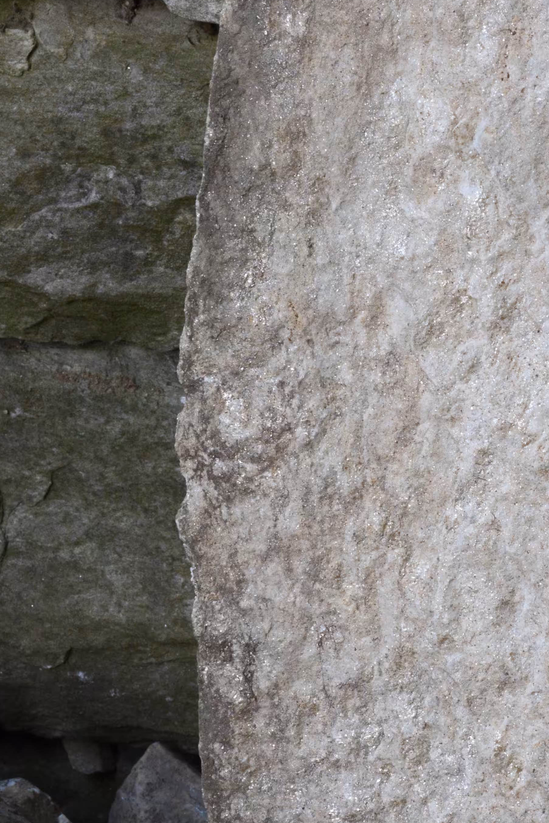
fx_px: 2128
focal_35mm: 93
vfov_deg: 21.9
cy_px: 406
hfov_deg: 14.4
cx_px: 574
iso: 500
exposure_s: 1/80
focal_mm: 28
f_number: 11
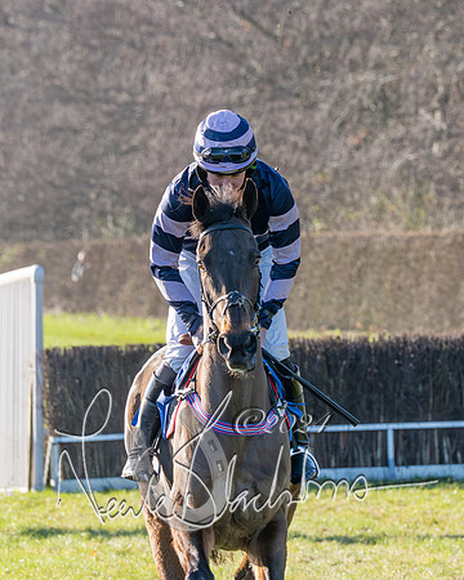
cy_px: 302
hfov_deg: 3.5
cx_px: 214
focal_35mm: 441
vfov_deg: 4.4
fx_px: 7573
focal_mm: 150
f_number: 5
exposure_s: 1/1250
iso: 400
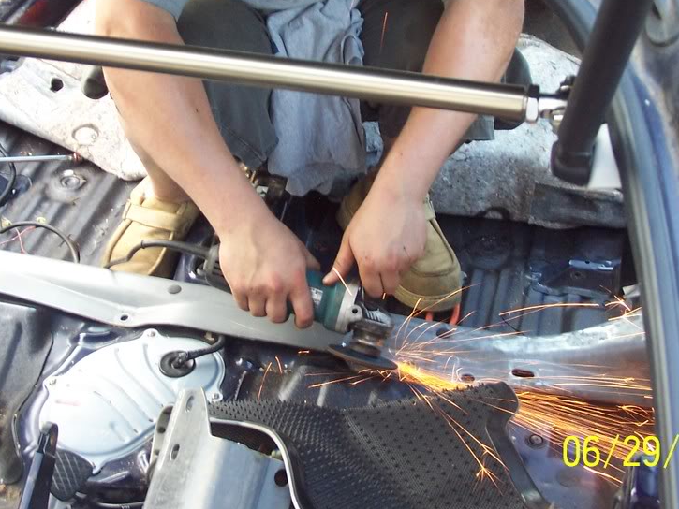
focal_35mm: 72
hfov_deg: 27.0
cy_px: 182
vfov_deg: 20.4
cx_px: 335
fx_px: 1413
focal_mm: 8.5
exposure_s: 1/15
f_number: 3.2
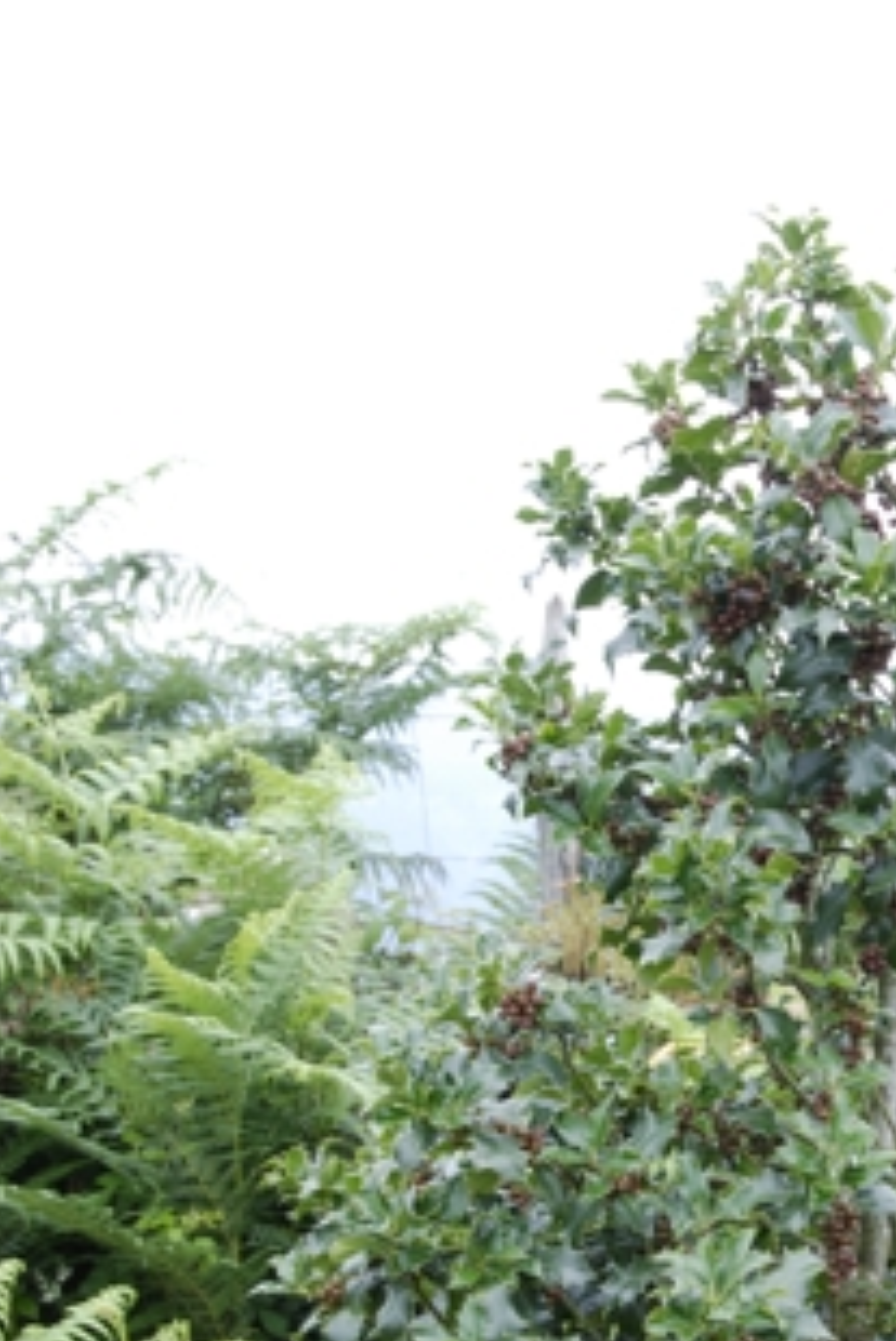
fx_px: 3468
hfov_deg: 14.5
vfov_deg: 21.7
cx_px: 844
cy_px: 1012
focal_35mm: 93
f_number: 7.1
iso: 400
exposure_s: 1/125
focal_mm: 32
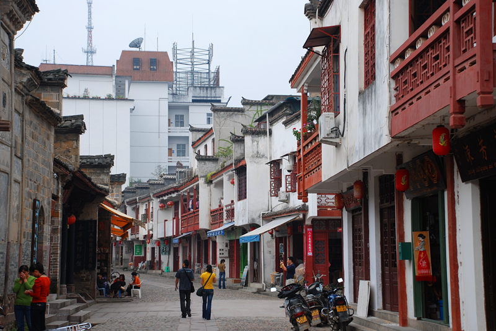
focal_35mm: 72
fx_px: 993
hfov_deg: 28.0
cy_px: 166
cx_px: 248
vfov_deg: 19.0
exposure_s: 1/160
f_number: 6.3
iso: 100
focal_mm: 48
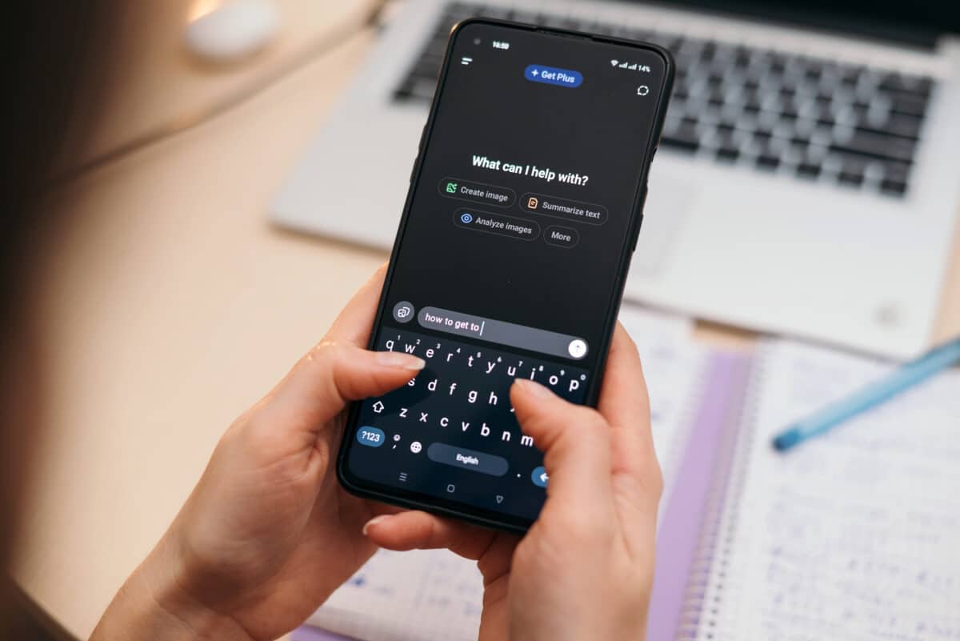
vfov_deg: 27.0
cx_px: 480
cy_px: 320
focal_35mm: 50
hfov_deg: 39.6
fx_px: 1334
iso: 320
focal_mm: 50
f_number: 2.8
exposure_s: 1/125
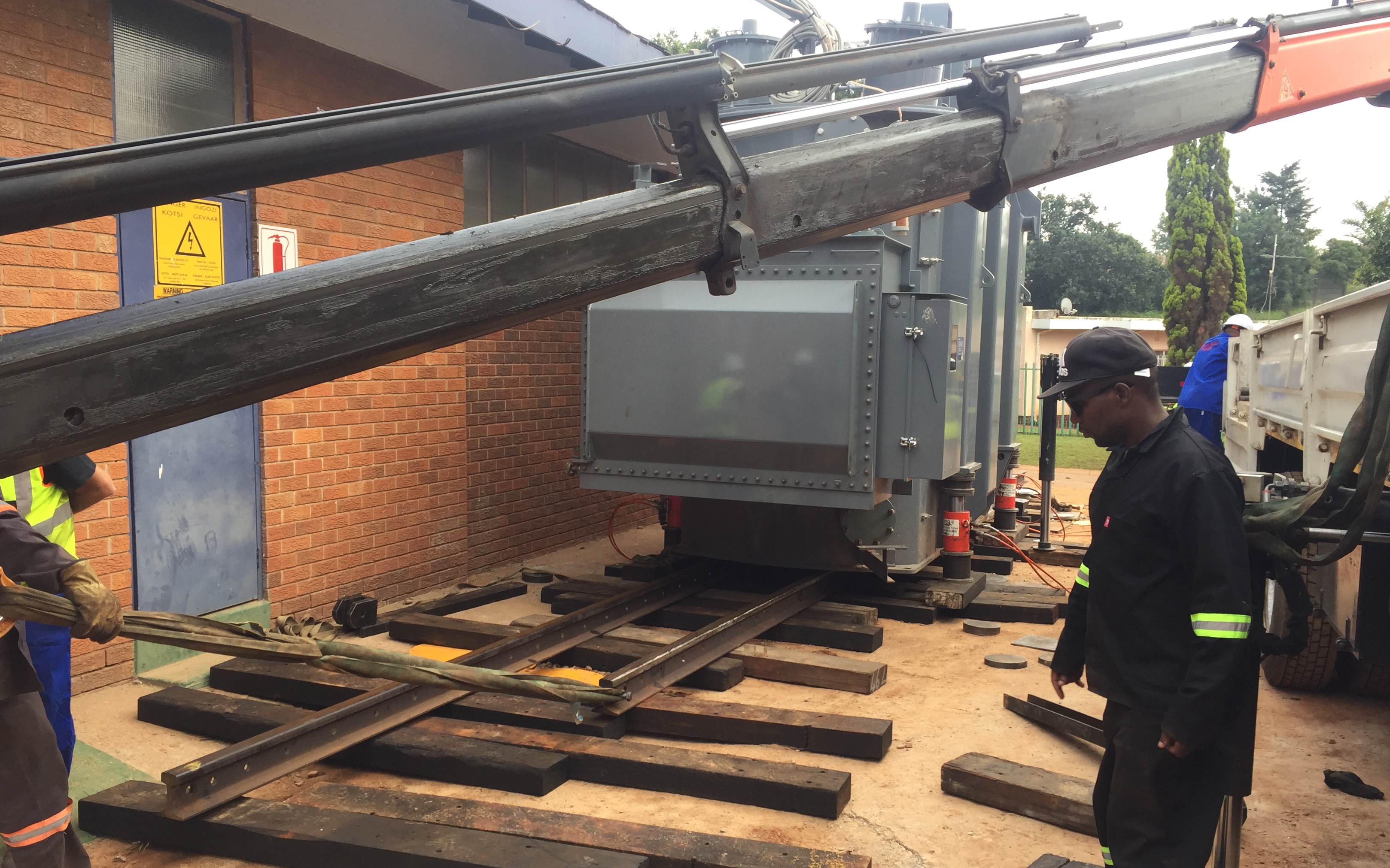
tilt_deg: -5.8
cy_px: 482
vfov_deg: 40.5
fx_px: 1174
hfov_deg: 61.2
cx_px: 693
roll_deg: -1.3
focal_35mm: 31
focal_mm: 4.15
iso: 32
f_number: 2.2
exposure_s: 1/299
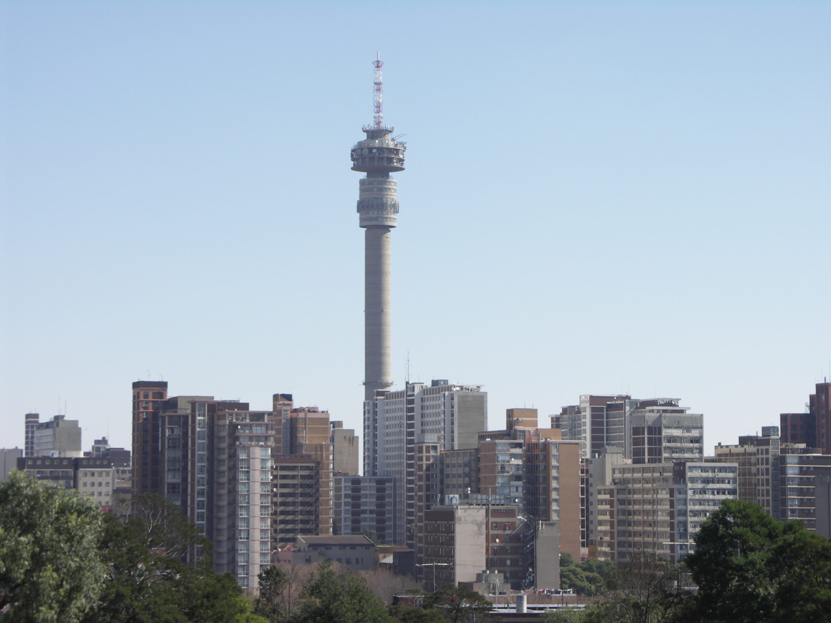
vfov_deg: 14.1
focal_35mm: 105
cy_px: 312
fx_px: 2521
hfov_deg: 18.7
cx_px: 416
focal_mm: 27.1
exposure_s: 1/400
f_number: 5
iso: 50
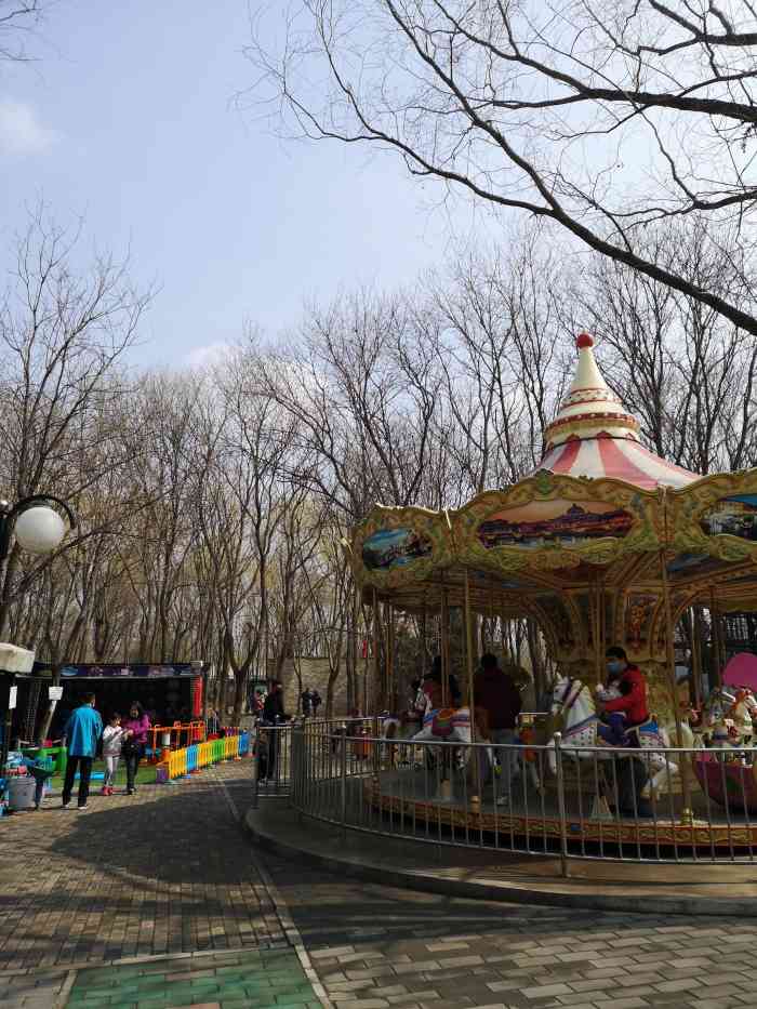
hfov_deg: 51.4
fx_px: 787
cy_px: 504
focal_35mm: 27
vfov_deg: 65.3
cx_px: 378
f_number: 1.8
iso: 50
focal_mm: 5.58
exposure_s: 1/2000
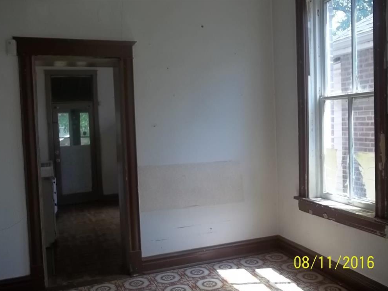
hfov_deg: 55.3
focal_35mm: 33
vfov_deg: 43.0
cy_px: 149
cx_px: 195
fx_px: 370
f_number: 2.9
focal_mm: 5.7
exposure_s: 1/100
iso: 64
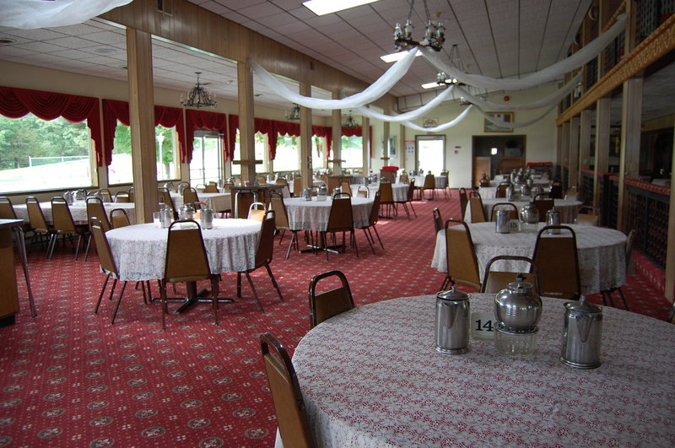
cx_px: 338
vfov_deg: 47.8
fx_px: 506
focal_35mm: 27
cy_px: 224
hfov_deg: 67.5
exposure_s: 1/60
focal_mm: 18
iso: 400
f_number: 4
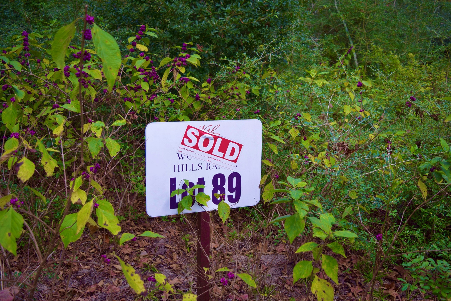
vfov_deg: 37.4
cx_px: 231
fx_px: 445
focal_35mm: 36
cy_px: 147
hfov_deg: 53.7
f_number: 3.8
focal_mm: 23
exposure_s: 1/250
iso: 200
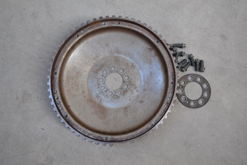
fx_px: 233
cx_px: 126
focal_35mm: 34
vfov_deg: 38.9
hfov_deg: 55.8
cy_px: 80
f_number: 3.8
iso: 400
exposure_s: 1/40
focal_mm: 22
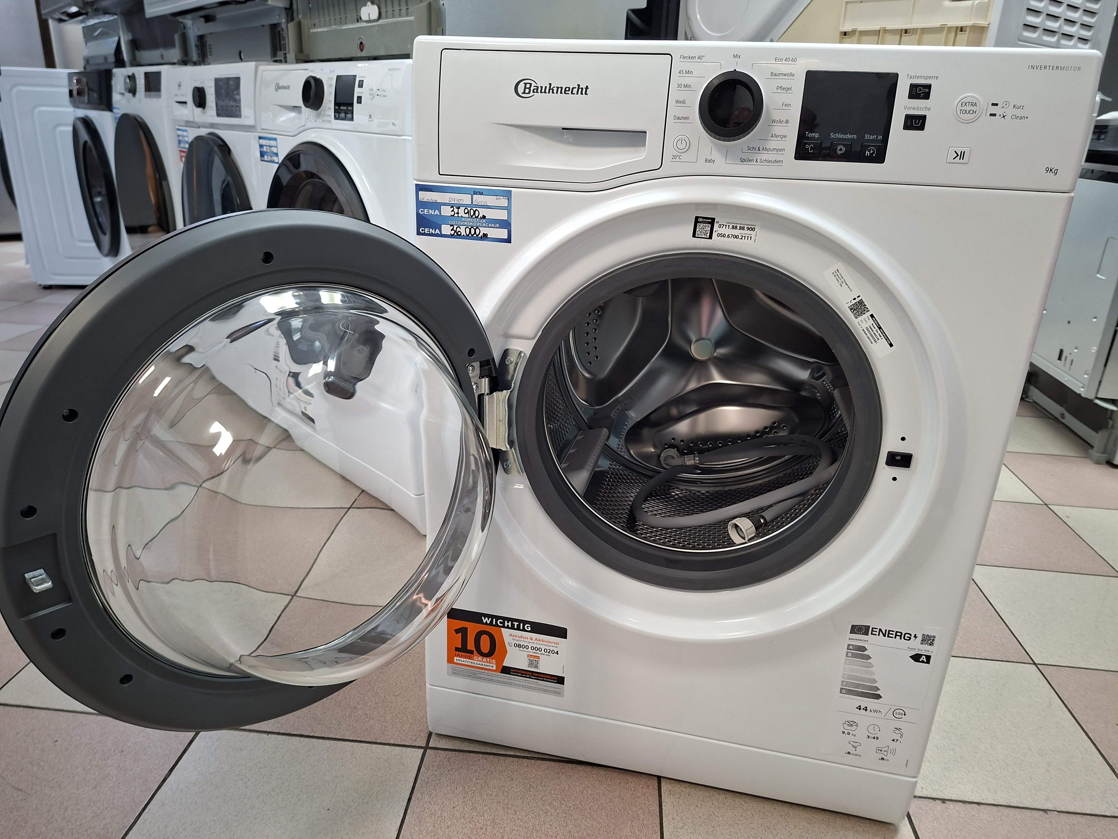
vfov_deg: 58.9
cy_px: 420
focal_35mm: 23
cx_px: 559
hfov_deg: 73.9
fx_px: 743
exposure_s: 1/30
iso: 250
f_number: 1.8
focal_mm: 5.54
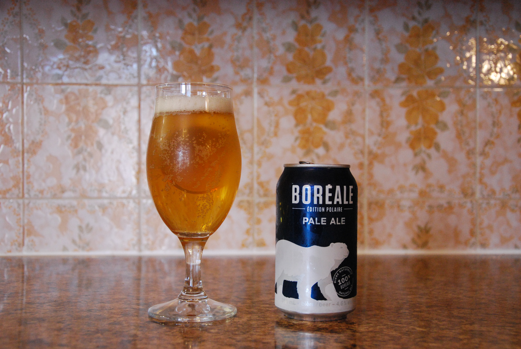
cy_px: 174
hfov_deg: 41.1
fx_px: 695
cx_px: 260
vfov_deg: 28.2
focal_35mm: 48
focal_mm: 32
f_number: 4.2
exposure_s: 1/80
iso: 1600
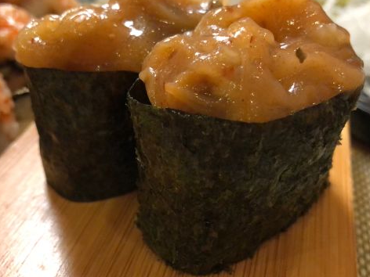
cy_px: 133
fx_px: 460
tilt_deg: -32.5
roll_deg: +1.1
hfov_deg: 43.8
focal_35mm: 43
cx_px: 192
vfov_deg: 33.6
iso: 320
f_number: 1.8
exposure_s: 1/50
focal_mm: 3.99
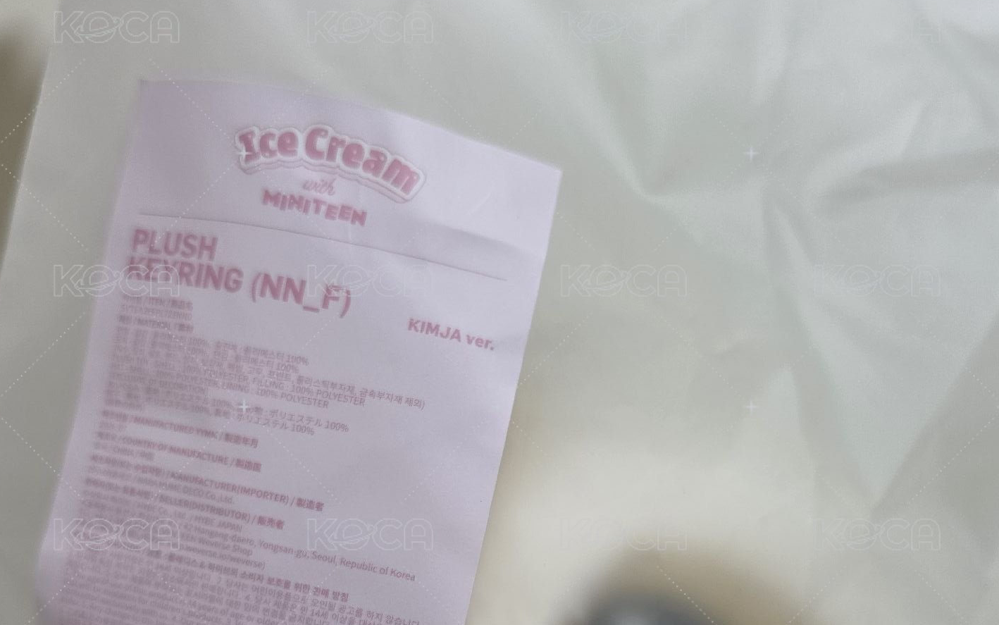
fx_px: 899
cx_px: 497
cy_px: 576
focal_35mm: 33
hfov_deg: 58.1
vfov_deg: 35.8
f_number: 1.4
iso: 160
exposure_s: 1/120
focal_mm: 6.5
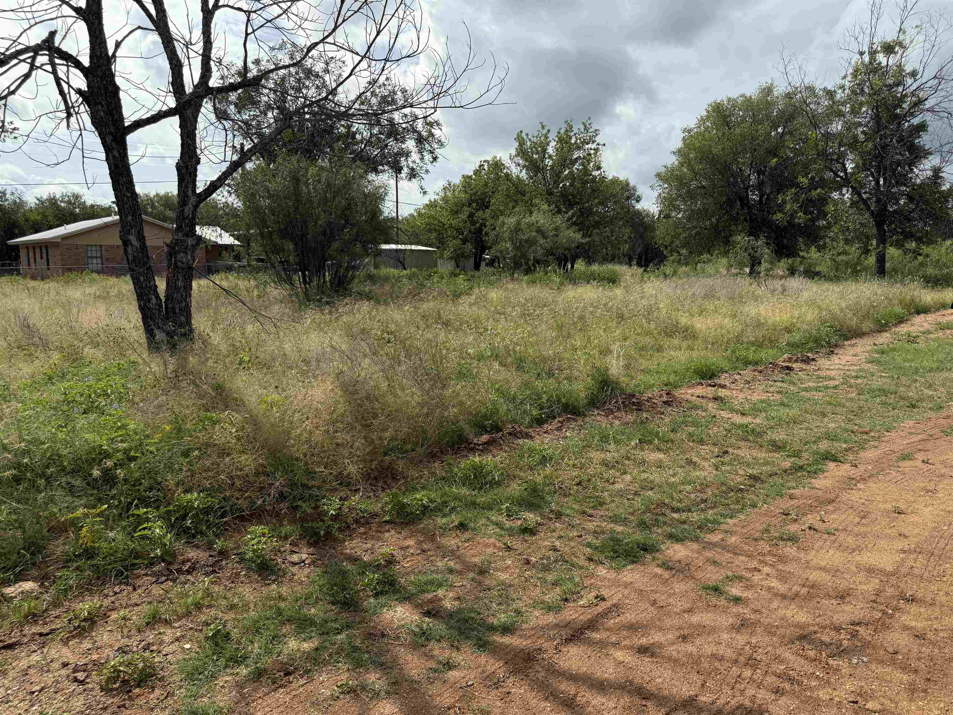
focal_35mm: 24
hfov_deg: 71.6
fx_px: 661
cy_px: 358
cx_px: 476
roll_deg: +0.7
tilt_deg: -8.0
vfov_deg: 56.8
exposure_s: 1/8130
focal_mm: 6.76
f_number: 1.78
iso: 100
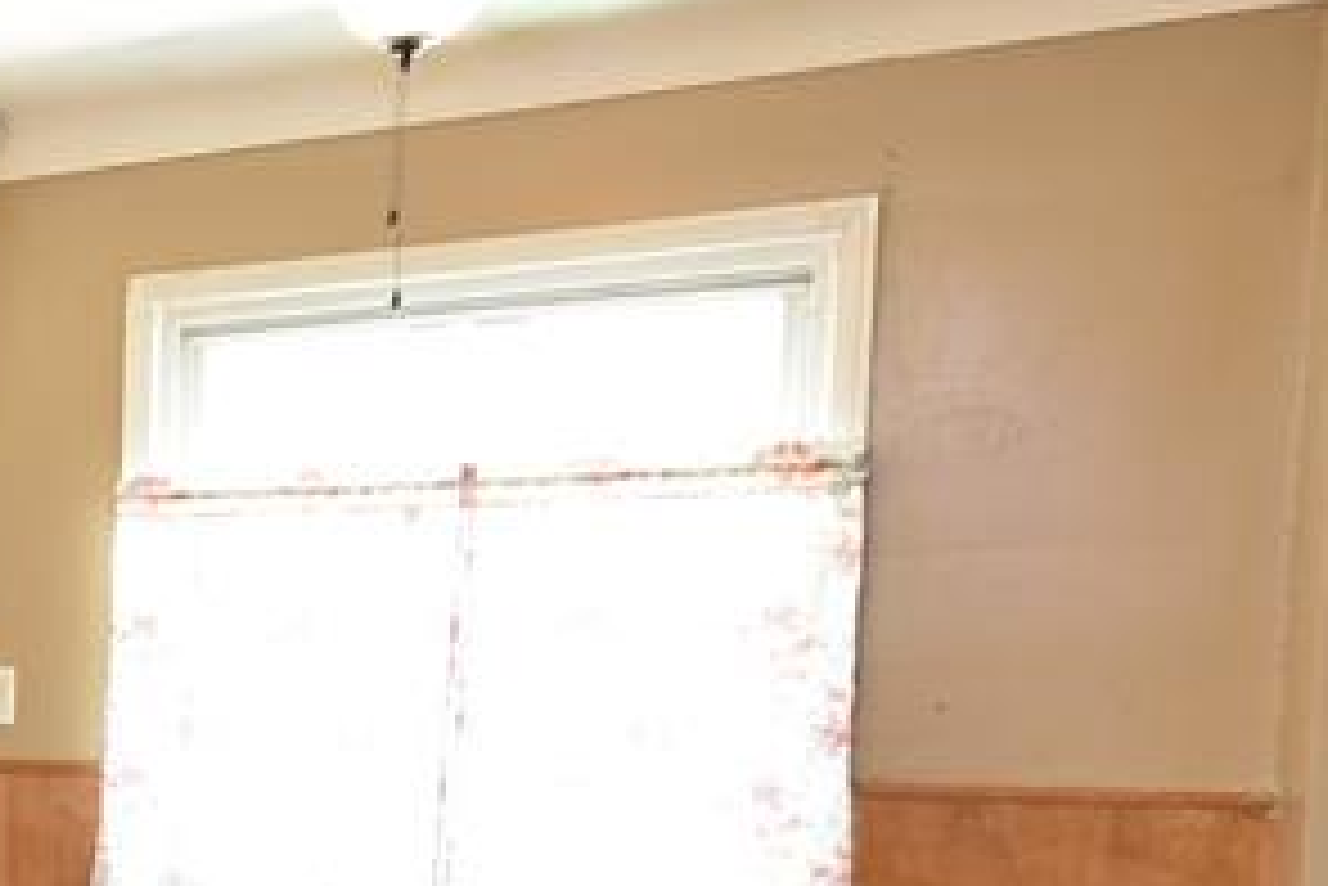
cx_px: -563
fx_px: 1919
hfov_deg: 28.2
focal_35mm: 52
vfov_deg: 25.3
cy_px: 778
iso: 250
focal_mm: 10
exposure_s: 1/5
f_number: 4.5
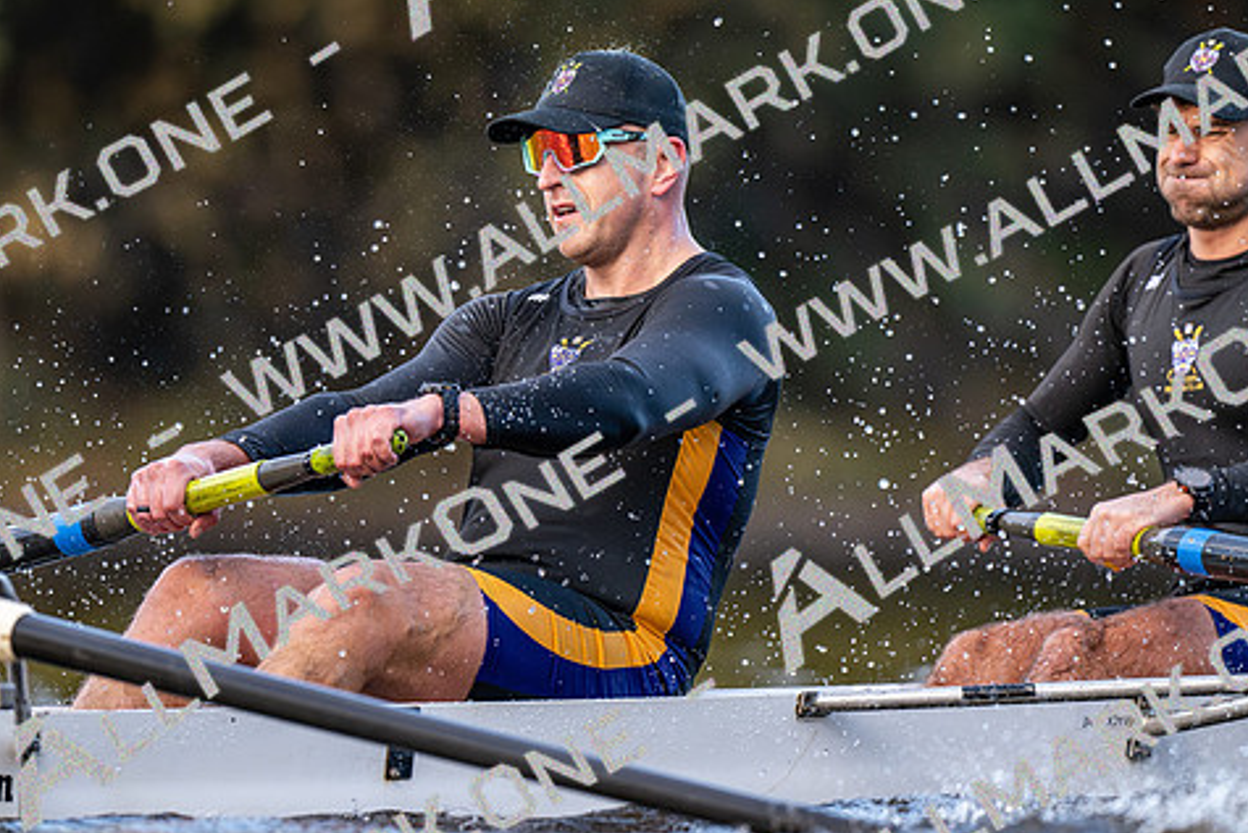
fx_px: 25382
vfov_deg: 1.9
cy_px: 424
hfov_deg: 2.8
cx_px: 546
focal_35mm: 732
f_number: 4
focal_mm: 600
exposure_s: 1/2500
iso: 3600
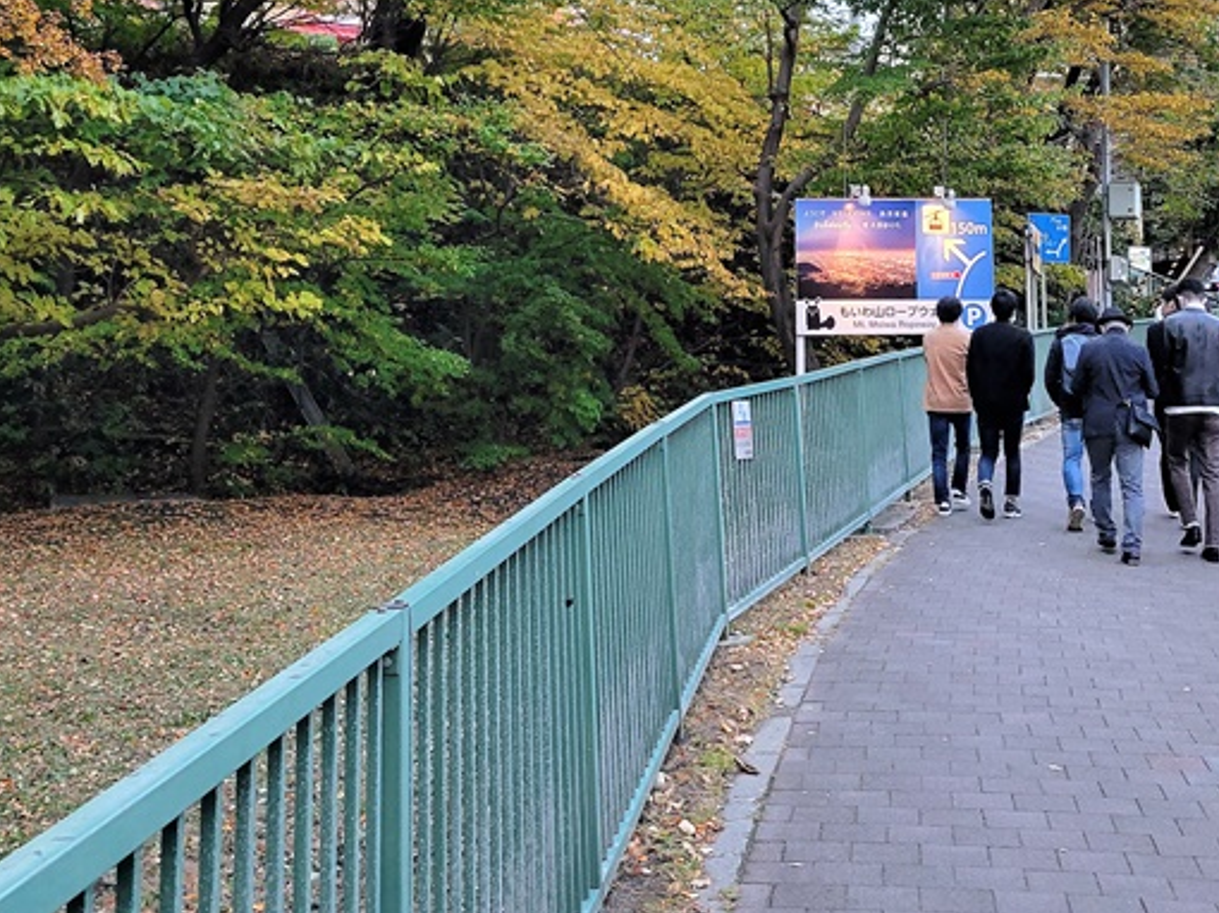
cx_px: 753
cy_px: 88
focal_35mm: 51
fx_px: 1795
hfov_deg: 37.3
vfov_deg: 27.5
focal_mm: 5.4
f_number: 1.8
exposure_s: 1/120
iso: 250
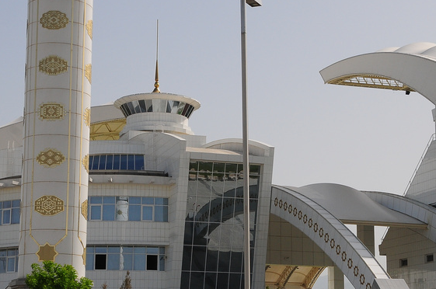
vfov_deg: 16.0
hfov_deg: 24.0
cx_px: 211
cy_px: 155
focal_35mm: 85
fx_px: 1027
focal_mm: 31
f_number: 13
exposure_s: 1/640
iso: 250
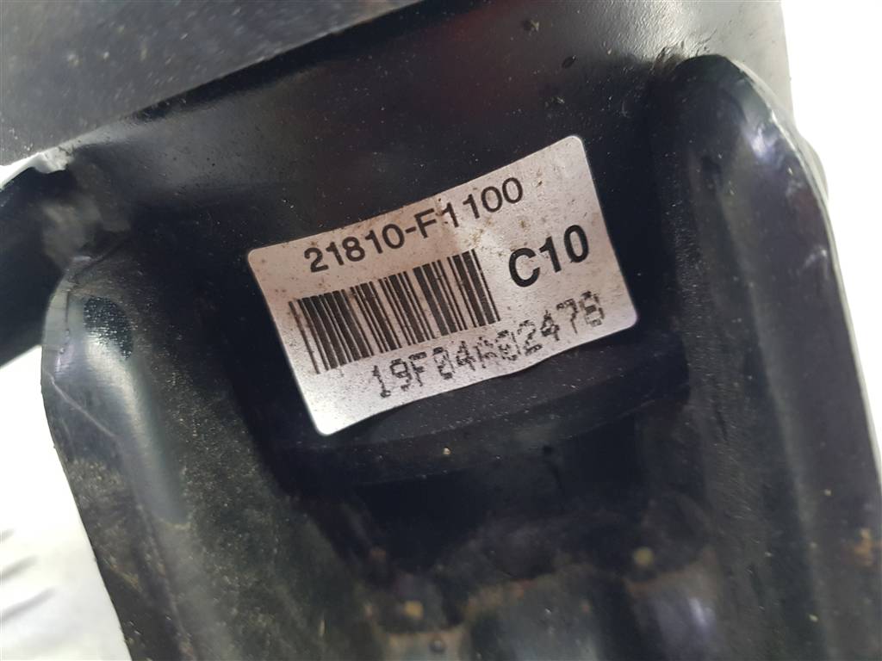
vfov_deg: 53.1
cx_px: 441
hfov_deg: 67.3
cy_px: 330
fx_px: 662
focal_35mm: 26
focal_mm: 4.2
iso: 200
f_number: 1.7
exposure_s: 1/33
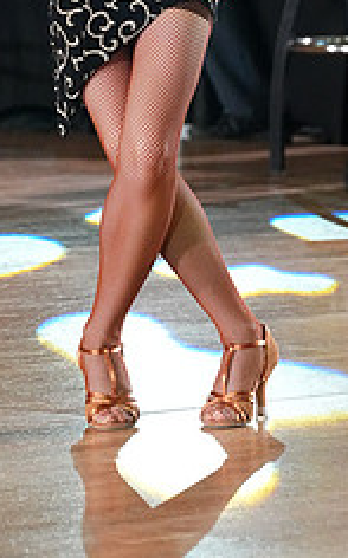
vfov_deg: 4.4
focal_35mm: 477
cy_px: -99
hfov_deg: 2.7
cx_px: 146
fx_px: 7256
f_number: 6.3
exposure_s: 1/400
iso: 8000
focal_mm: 190
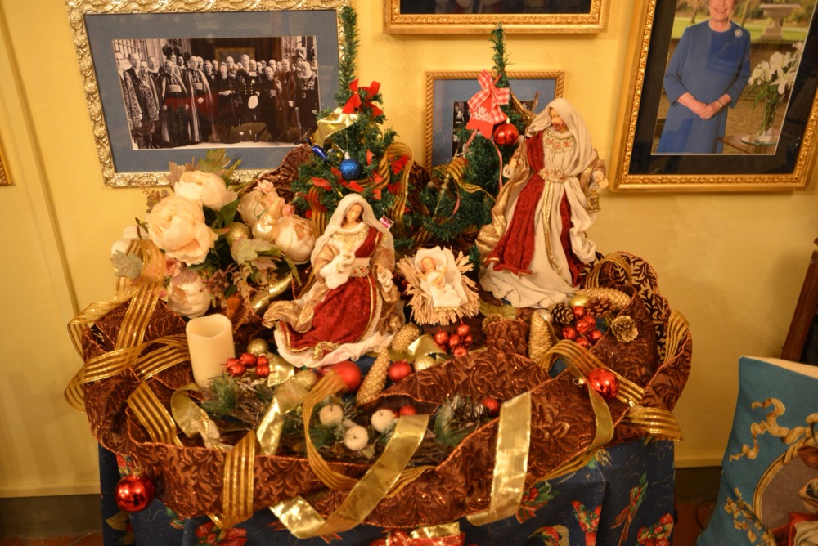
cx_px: 409
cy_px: 273
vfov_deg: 46.5
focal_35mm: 28
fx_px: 637
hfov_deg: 65.4
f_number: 2.8
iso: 1600
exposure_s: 1/25
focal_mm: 28
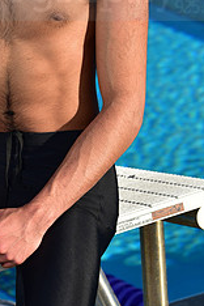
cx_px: 5
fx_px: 2567
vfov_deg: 6.8
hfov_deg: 4.5
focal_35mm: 302
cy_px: -21
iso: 64
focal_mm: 122
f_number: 6.3
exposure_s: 1/250
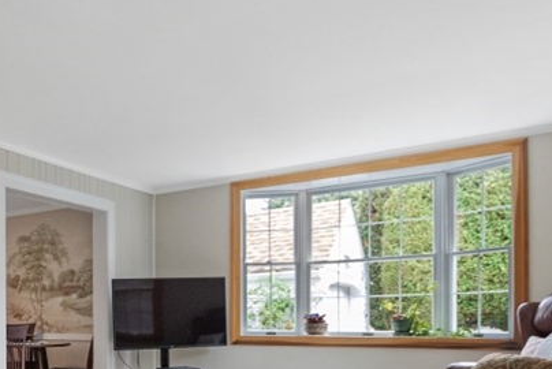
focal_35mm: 38
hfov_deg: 43.0
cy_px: 316
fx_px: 583
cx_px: -8
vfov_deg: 33.6
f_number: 5
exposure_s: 1/80
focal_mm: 10
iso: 640
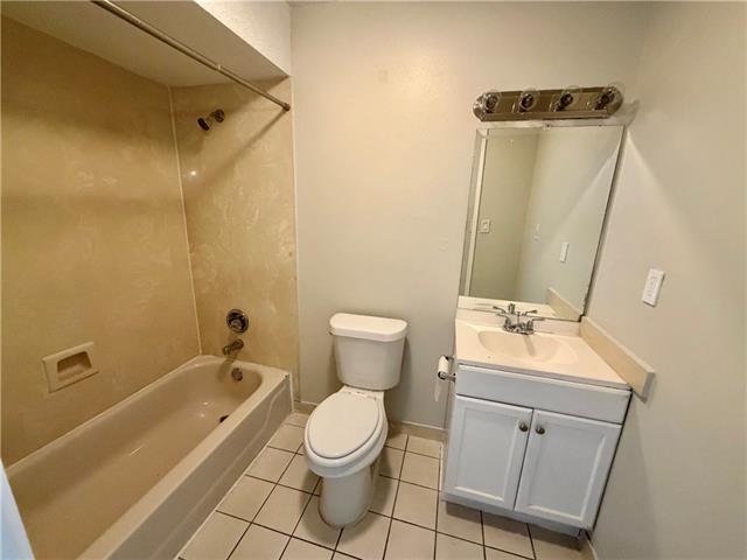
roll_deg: -1.5
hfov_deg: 102.1
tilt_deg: -15.1
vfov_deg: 85.7
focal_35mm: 14
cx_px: 374
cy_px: 280
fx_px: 302
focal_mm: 2.22
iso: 500
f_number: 2.2
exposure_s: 1/60
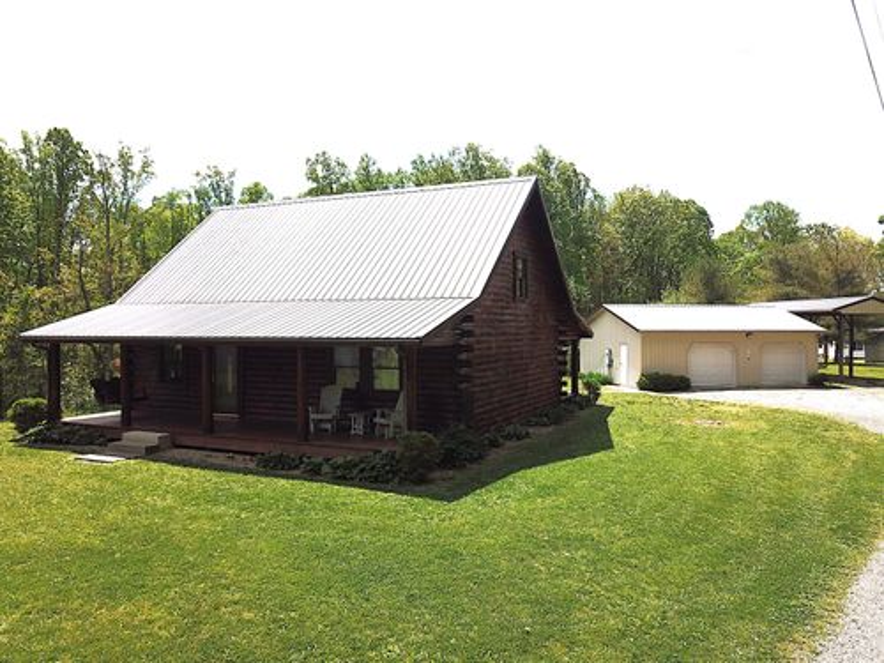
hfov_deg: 67.3
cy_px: 332
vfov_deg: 53.1
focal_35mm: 26
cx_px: 442
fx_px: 664
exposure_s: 1/1488
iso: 100
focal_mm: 4.7
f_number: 2.2
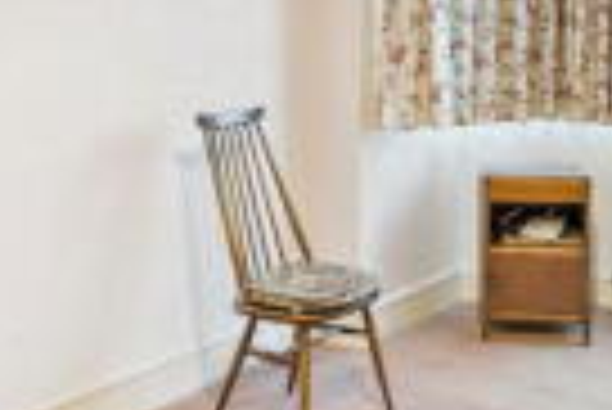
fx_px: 953
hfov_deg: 35.6
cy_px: 20
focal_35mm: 56
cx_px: 338
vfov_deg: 23.4
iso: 320
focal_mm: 16
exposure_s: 1/6
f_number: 4.5
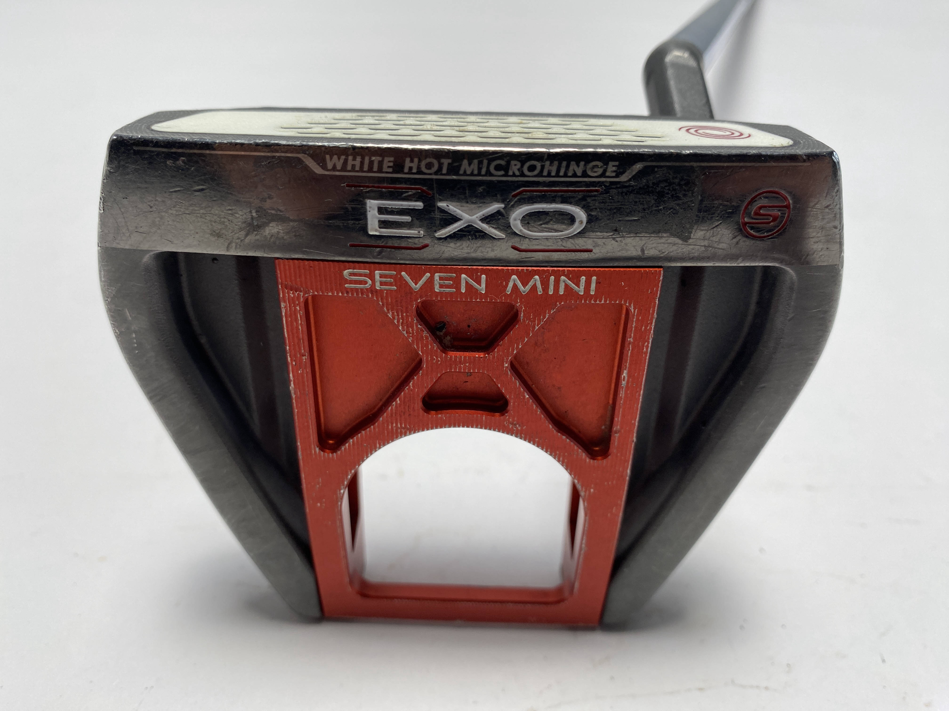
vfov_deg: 54.9
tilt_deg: -38.4
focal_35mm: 25
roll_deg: -2.6
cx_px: 474
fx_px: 685
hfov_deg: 69.4
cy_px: 356
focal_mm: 4.25
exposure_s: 1/408
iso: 32
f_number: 1.8
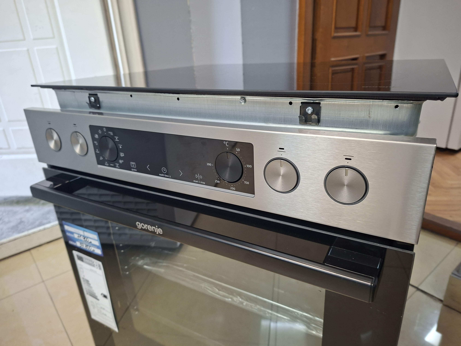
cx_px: 230
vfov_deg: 58.9
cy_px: 173
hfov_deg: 73.9
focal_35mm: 23
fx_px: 306
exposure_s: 1/50
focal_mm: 5.54
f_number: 1.8
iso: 320
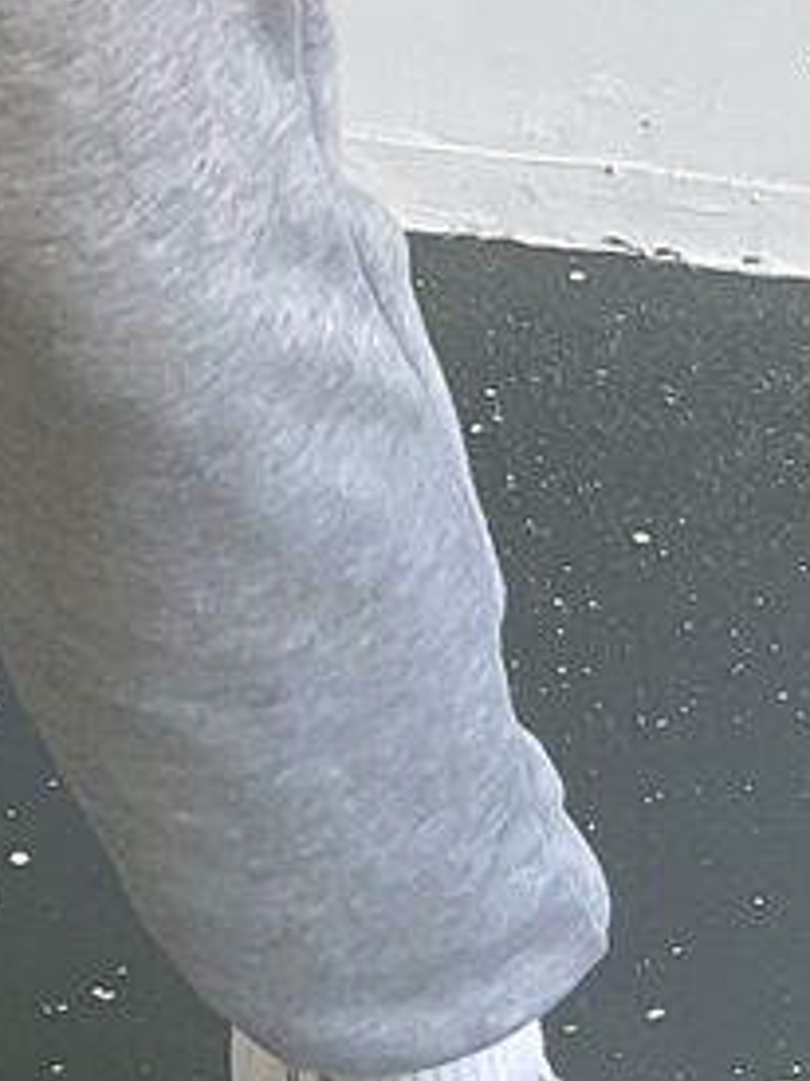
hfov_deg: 8.6
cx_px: -311
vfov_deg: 10.5
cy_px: -1274
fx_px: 5277
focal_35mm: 169
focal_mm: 3
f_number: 1.8
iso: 50
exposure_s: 1/120
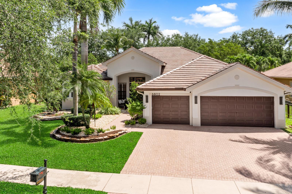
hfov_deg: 65.5
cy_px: 97
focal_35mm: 28
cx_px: 146
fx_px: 227
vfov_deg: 46.4
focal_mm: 10.26
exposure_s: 1/240
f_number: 7.1
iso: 200
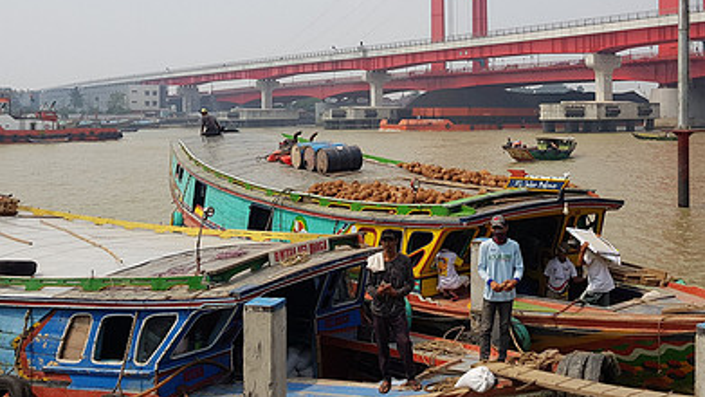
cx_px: 422
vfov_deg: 28.2
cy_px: 134
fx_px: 785
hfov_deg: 48.1
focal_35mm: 42
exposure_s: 1/3360
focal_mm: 4.2
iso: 40
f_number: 1.7
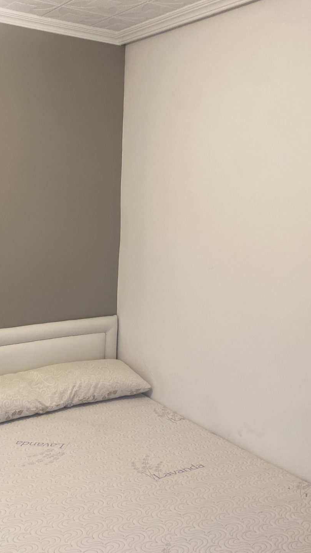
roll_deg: -1.4
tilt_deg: -10.6
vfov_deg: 52.8
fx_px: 557
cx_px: 104
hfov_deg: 31.0
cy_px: 277
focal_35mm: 38
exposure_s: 1/50
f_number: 1.8
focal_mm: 4.25
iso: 80
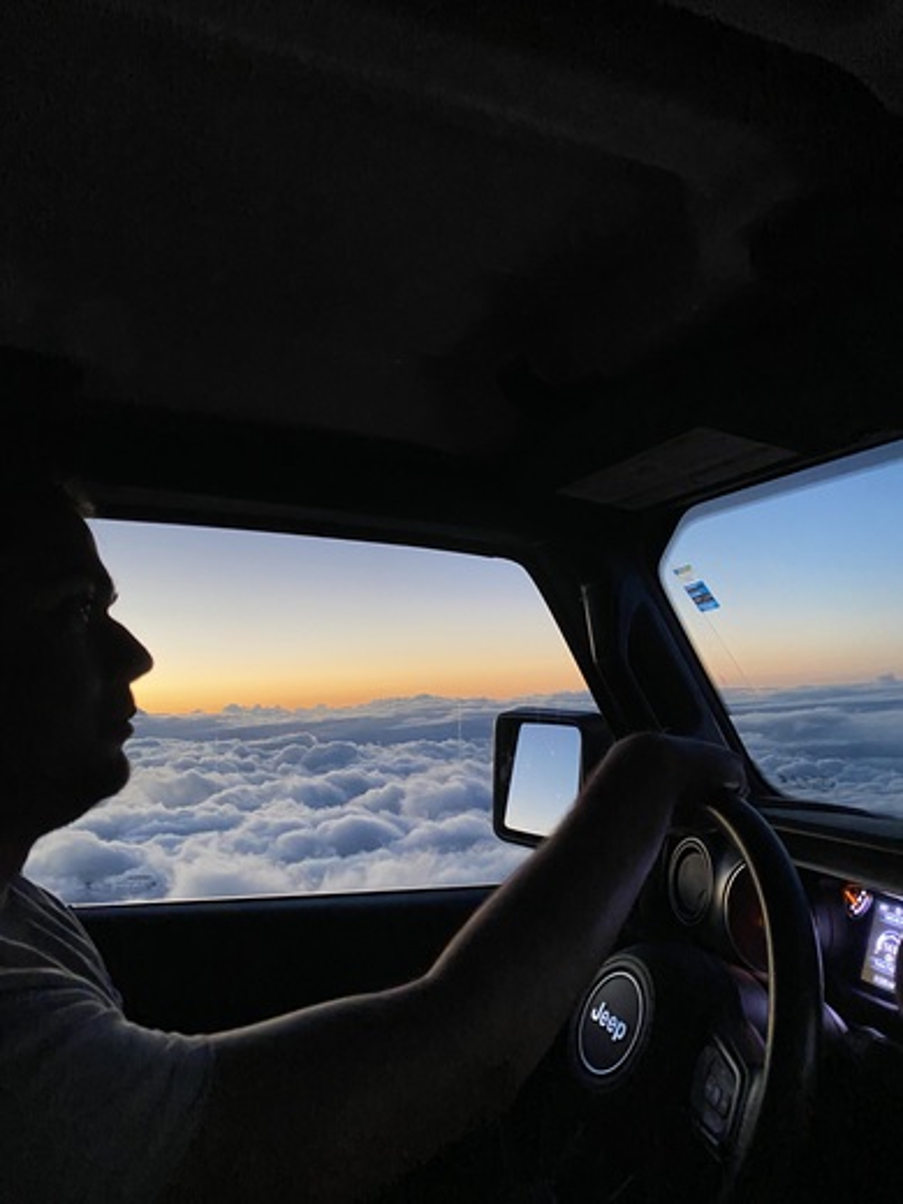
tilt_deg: +3.0
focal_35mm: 26
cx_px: 452
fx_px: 904
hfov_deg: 53.1
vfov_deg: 67.3
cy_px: 602
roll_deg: +4.2
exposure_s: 1/60
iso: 200
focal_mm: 4.25
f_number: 1.8
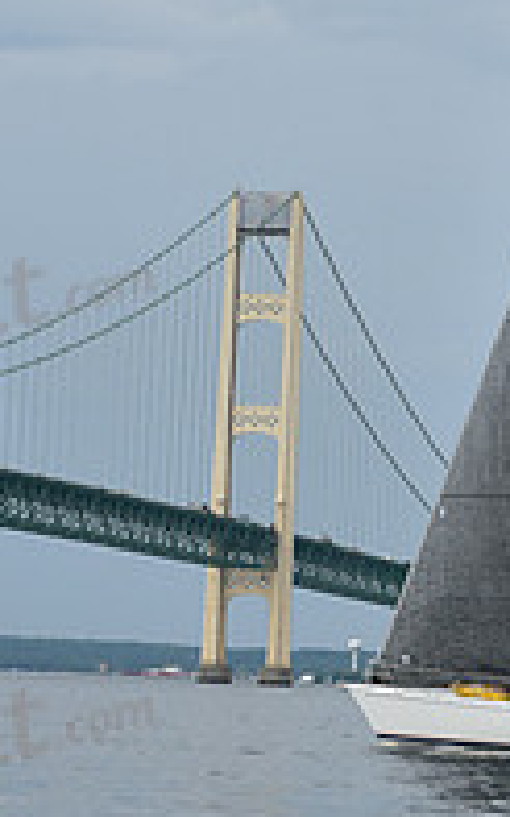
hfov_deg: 6.2
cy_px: 496
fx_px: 4674
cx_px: 373
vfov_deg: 10.0
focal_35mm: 210
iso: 250
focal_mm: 70
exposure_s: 1/800
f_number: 5
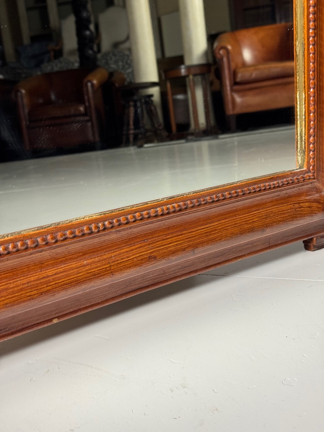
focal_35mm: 48
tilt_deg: -18.2
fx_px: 599
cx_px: 162
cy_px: 216
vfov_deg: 39.7
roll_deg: +0.7
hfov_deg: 30.3
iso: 100
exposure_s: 1/50
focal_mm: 6.76
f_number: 1.78
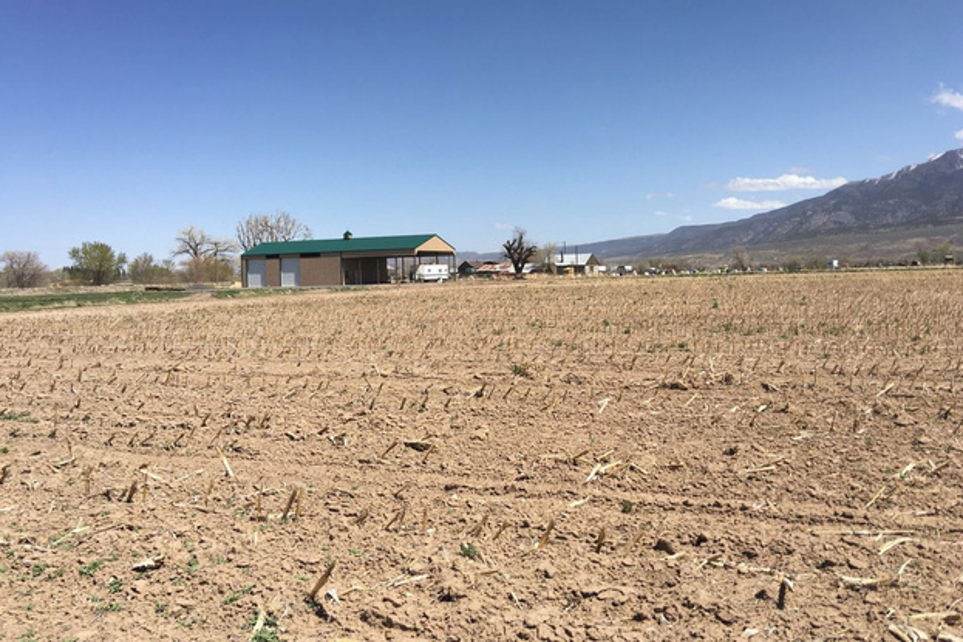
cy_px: 295
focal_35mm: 31
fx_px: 829
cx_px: 492
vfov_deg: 42.3
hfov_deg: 60.3
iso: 25
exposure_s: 1/2137
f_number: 2.2
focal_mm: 4.15
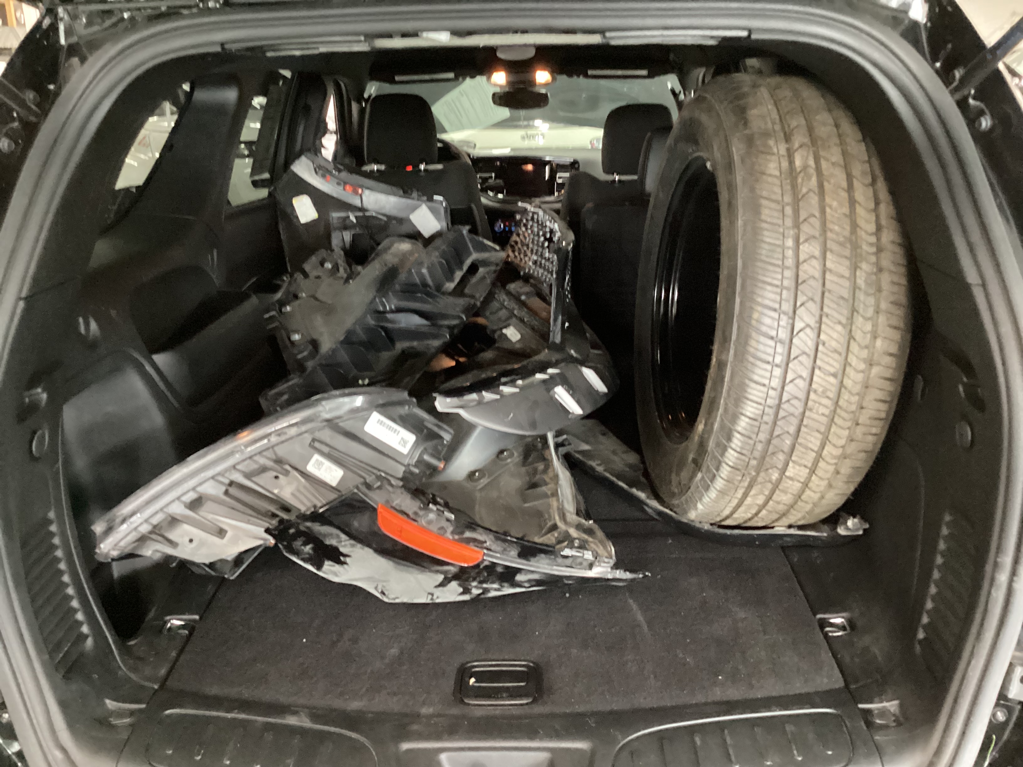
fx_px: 916
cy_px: 384
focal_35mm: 31
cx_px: 512
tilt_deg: -19.4
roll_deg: +0.3
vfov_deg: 45.4
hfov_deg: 58.4
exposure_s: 1/25
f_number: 2.4
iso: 800
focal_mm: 3.3
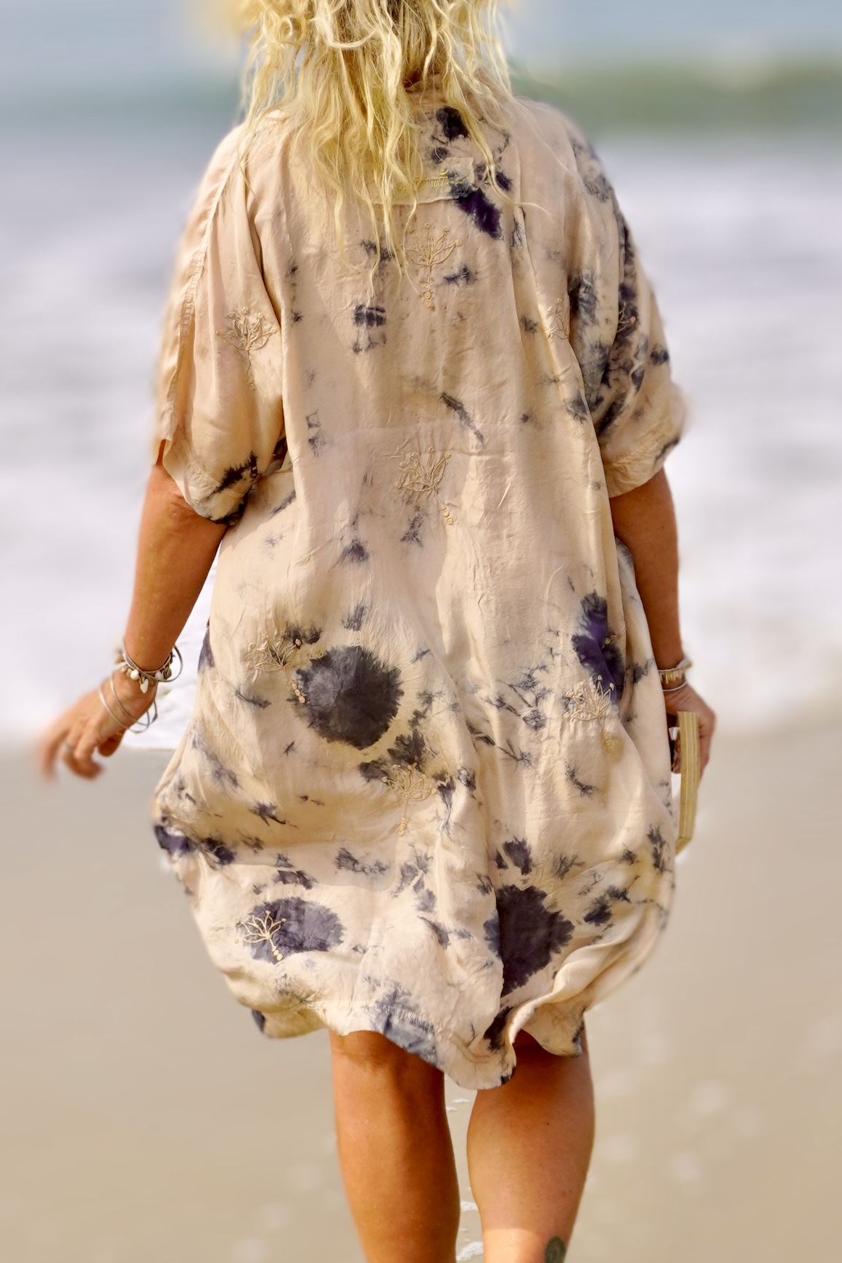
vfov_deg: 39.1
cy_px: 640
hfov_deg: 26.5
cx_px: 533
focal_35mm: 51
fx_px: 1779
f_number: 5
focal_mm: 23
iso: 100
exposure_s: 1/1000
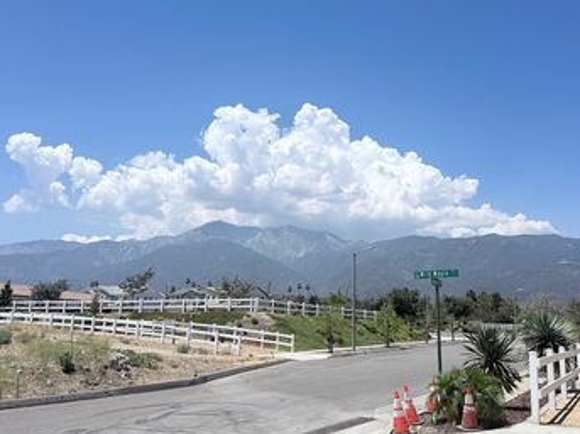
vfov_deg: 40.7
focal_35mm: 35
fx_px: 586
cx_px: 325
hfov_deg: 52.5
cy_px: 231
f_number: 1.78
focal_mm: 6.76
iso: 80
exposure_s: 1/6173
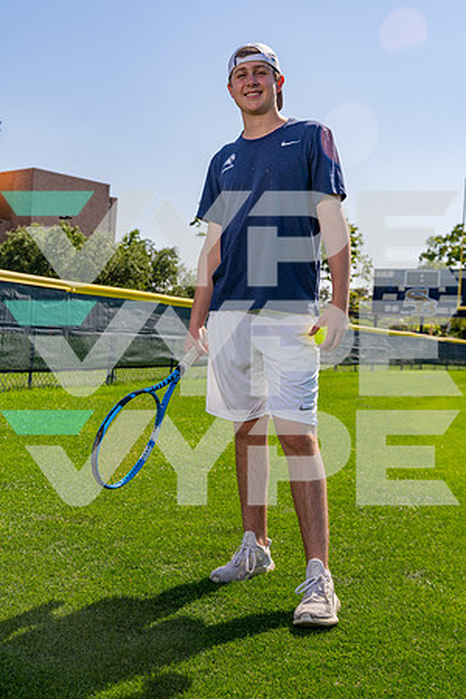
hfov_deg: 31.9
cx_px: 233
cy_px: 350
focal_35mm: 42
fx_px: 815
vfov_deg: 46.4
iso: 100
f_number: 5.6
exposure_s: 1/400
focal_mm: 42
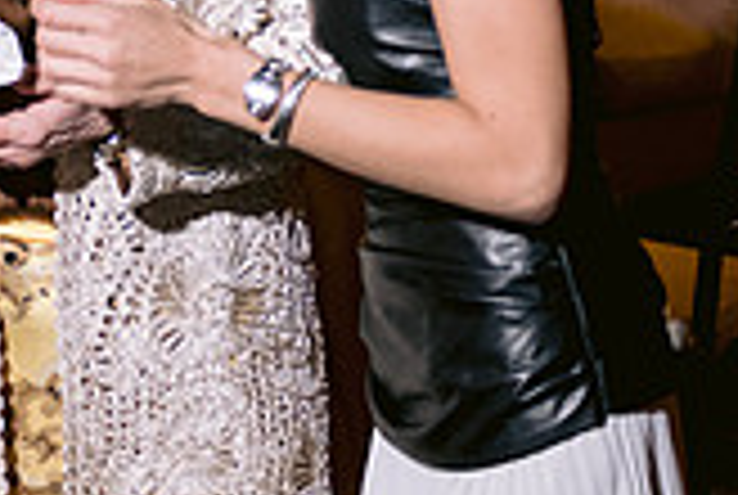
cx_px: 184
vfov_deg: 11.3
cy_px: -121
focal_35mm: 119
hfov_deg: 17.1
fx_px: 2444
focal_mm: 28
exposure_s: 1/100
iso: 800
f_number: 2.8
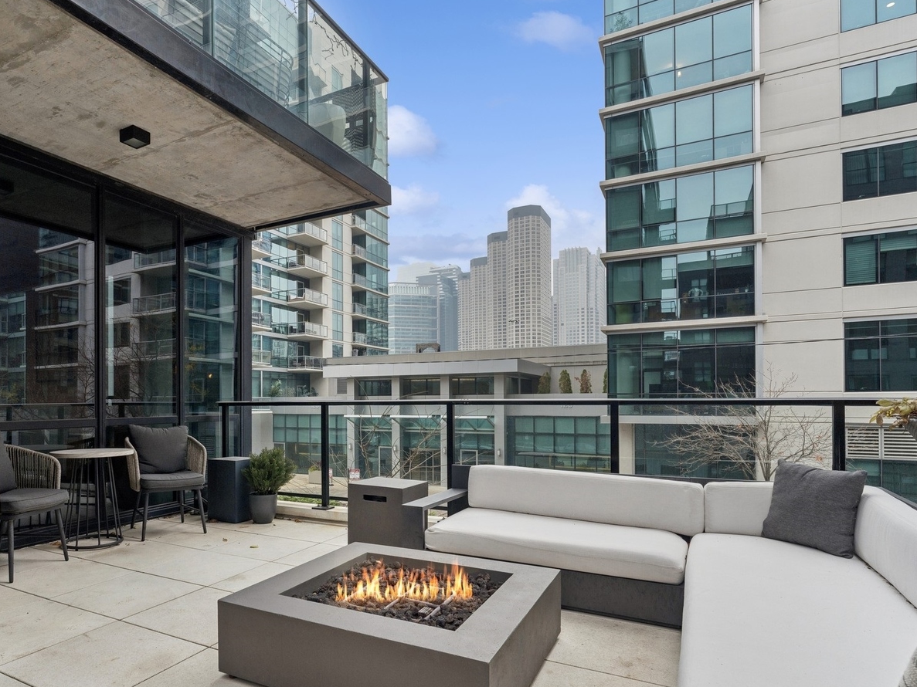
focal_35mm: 21
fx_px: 556
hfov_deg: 77.5
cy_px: 402
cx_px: 341
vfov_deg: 63.0
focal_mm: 16
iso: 320
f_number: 7.1
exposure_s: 1/125
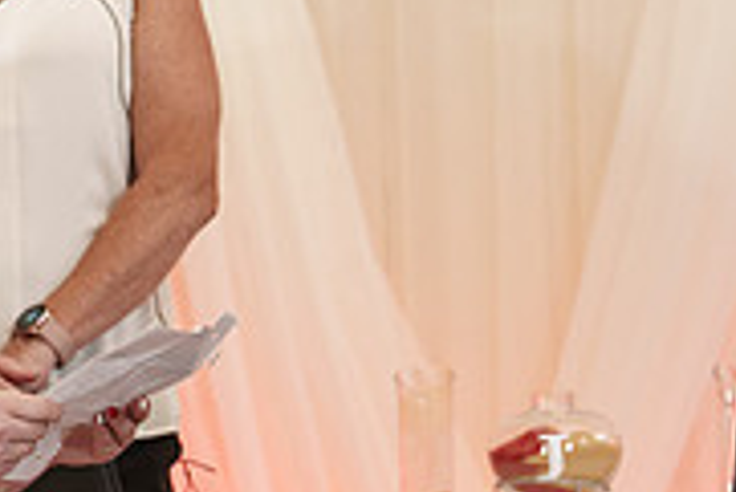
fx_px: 8041
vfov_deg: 3.5
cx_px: 534
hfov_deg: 5.2
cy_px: 200
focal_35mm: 393
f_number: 4
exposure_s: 1/100
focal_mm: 117
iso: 2000
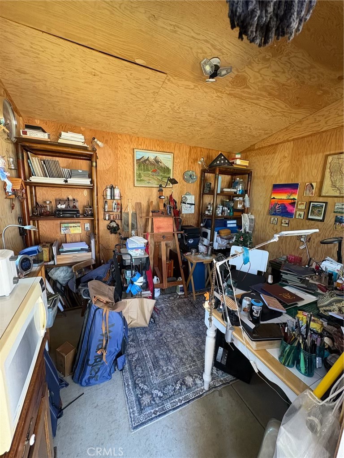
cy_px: 229
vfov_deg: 102.1
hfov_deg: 85.7
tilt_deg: -9.8
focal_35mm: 14
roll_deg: -3.5
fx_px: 186
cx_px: 172
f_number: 2.2
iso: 320
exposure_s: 1/60
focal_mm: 2.22
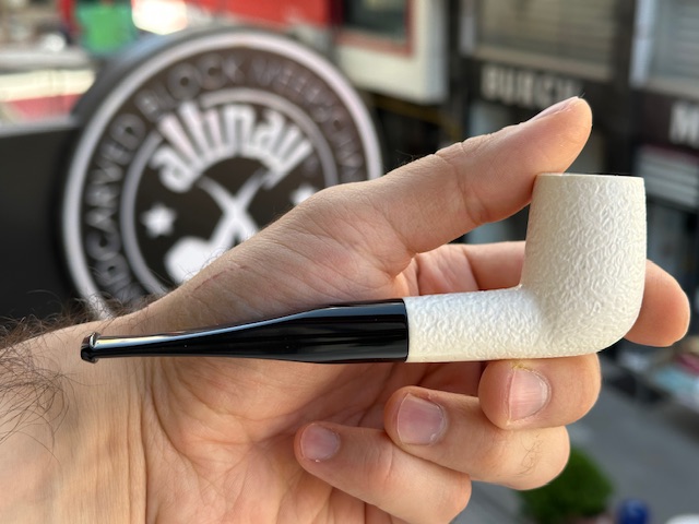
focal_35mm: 48
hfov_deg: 39.7
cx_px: 350
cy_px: 262
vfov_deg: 30.3
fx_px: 969
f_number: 1.78
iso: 64
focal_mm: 6.86
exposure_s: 1/422
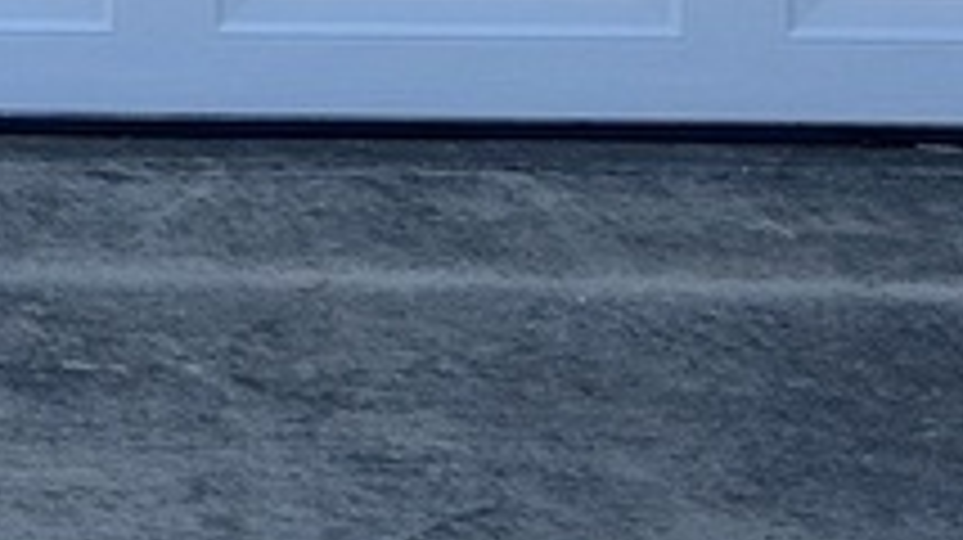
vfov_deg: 6.1
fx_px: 4874
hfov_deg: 9.8
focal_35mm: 191
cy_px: -778
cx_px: -1395
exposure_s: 1/1326
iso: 50
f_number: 1.5
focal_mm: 5.7
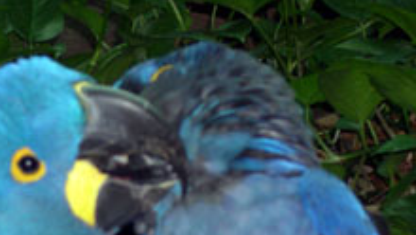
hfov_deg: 9.5
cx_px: 83
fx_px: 2494
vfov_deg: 5.4
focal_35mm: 226
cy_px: 237
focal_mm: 24
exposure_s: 1/60
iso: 229
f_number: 4.9
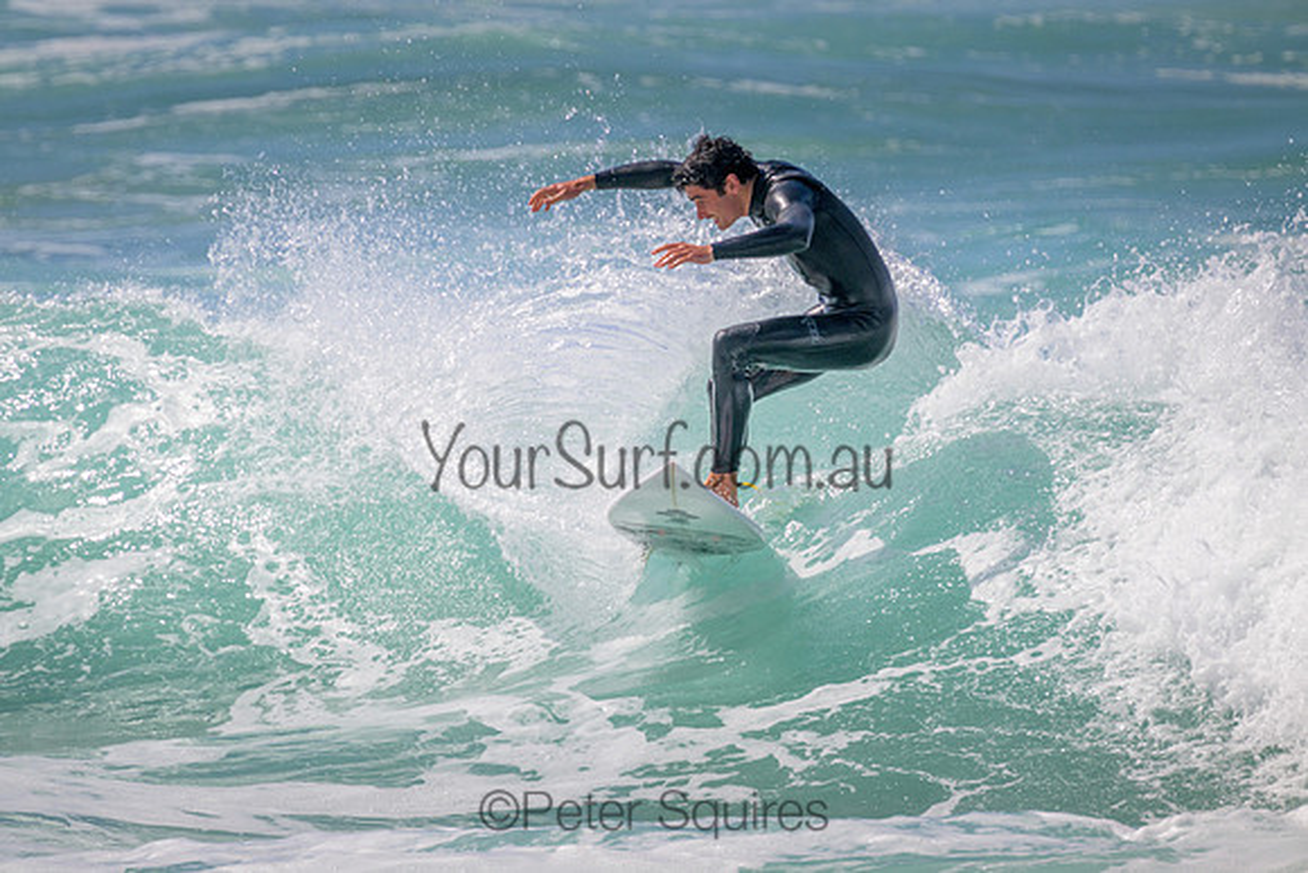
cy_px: 436
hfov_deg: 2.6
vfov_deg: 1.7
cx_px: 654
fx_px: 29072
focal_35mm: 800
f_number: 11
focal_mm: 800
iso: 500
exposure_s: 1/1250
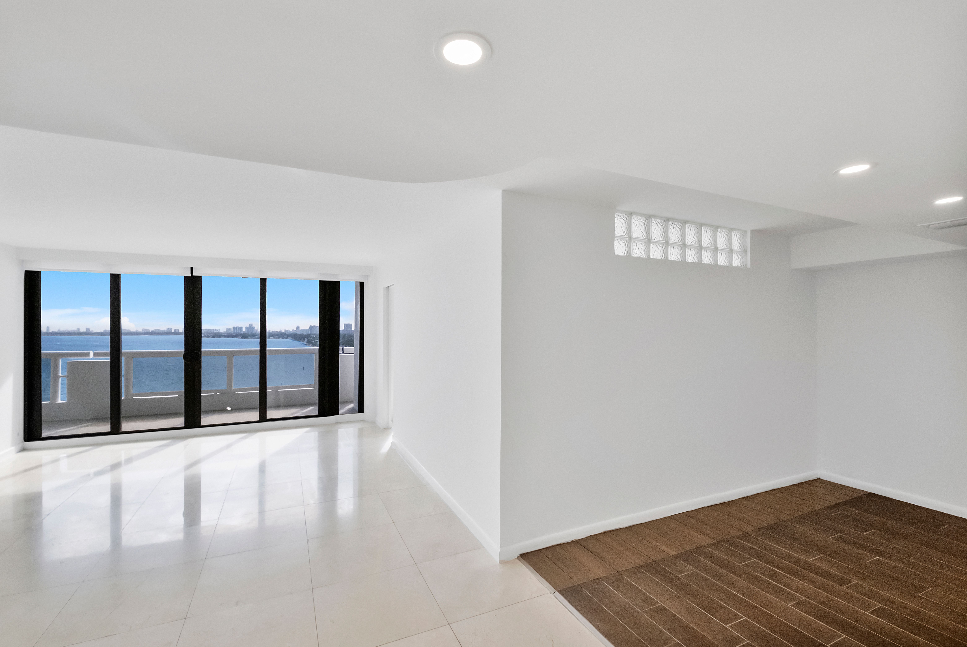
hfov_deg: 100.3
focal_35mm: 15
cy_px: 324
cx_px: 484
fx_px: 403
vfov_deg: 77.5
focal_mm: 10
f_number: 6.4
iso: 1600
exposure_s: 1/250
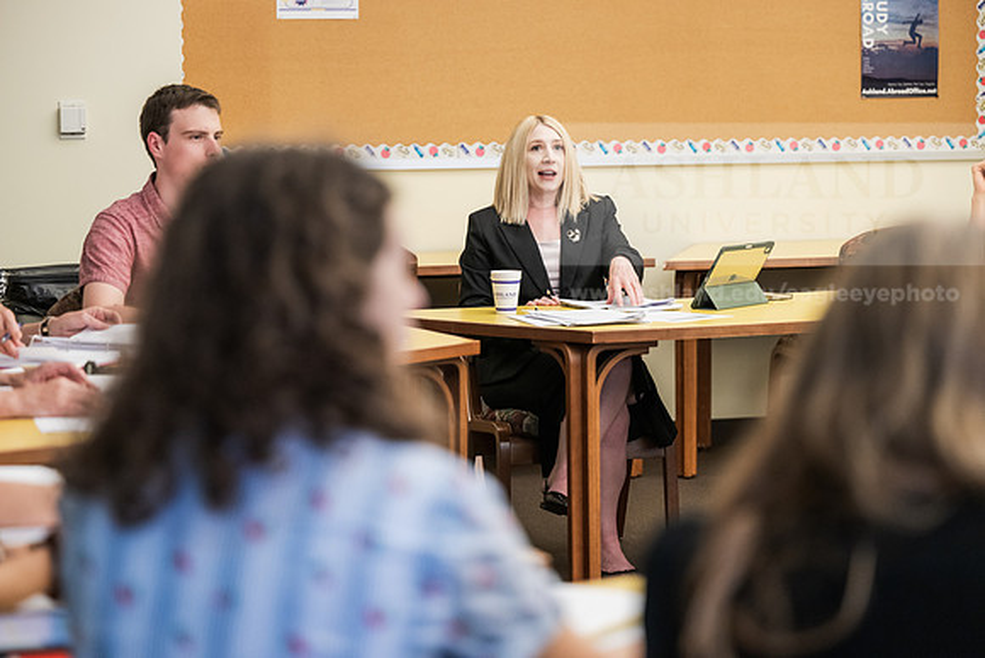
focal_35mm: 93
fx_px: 2545
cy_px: 329
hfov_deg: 21.9
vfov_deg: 14.7
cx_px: 492
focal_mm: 93
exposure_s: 1/200
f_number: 2.8
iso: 1600
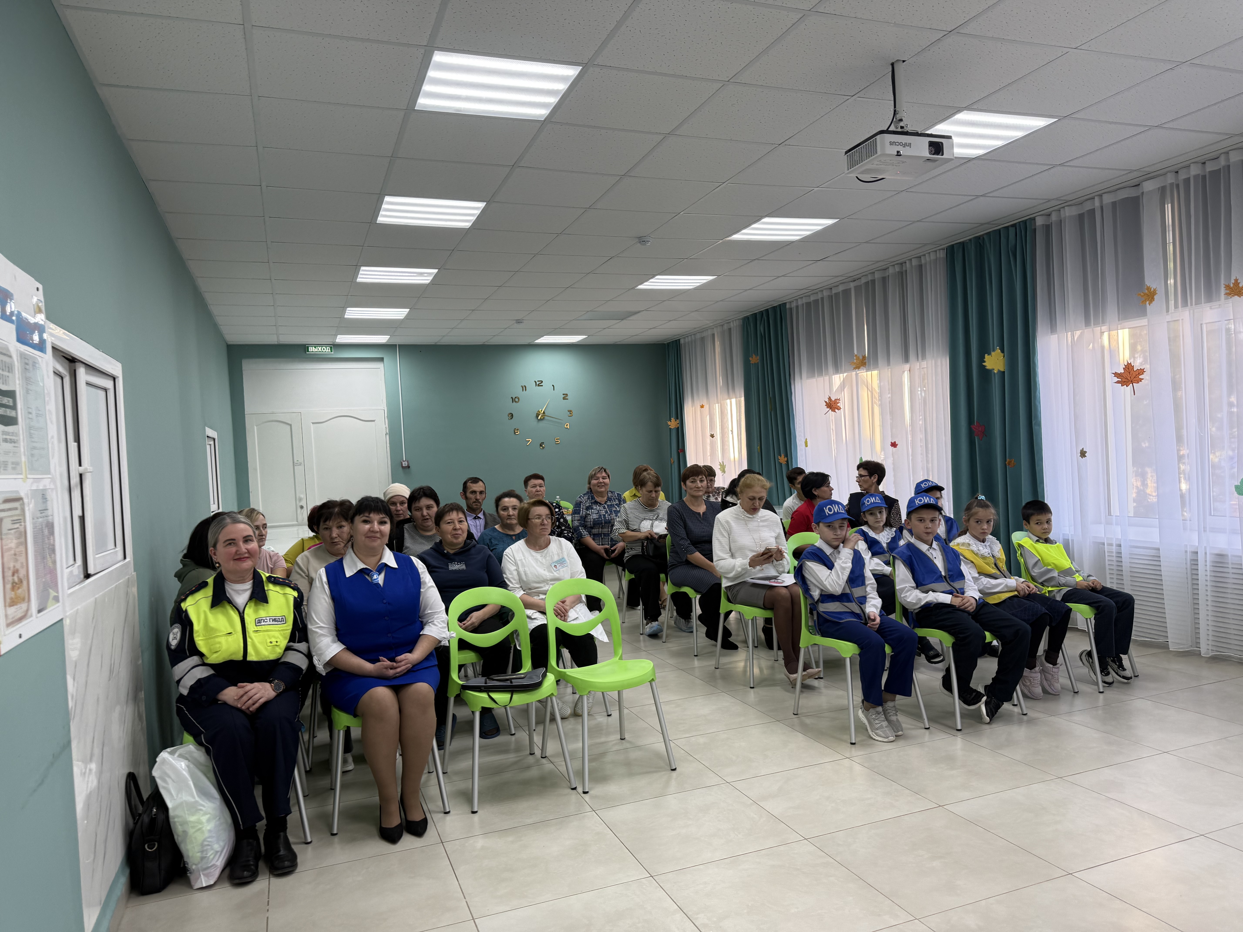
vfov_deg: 56.8
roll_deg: -0.6
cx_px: 622
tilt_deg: +0.3
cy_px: 466
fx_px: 862
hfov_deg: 71.6
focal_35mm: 24
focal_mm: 6.76
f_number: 1.78
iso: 64
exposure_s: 1/100
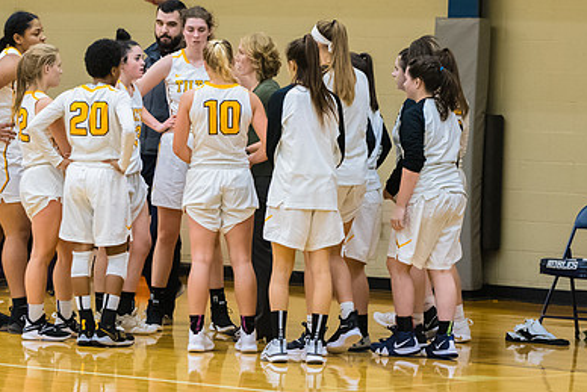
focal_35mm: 229
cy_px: 123
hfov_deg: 9.0
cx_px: 222
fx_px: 3735
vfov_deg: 6.0
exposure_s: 1/400
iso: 3200
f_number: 3.2
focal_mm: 102
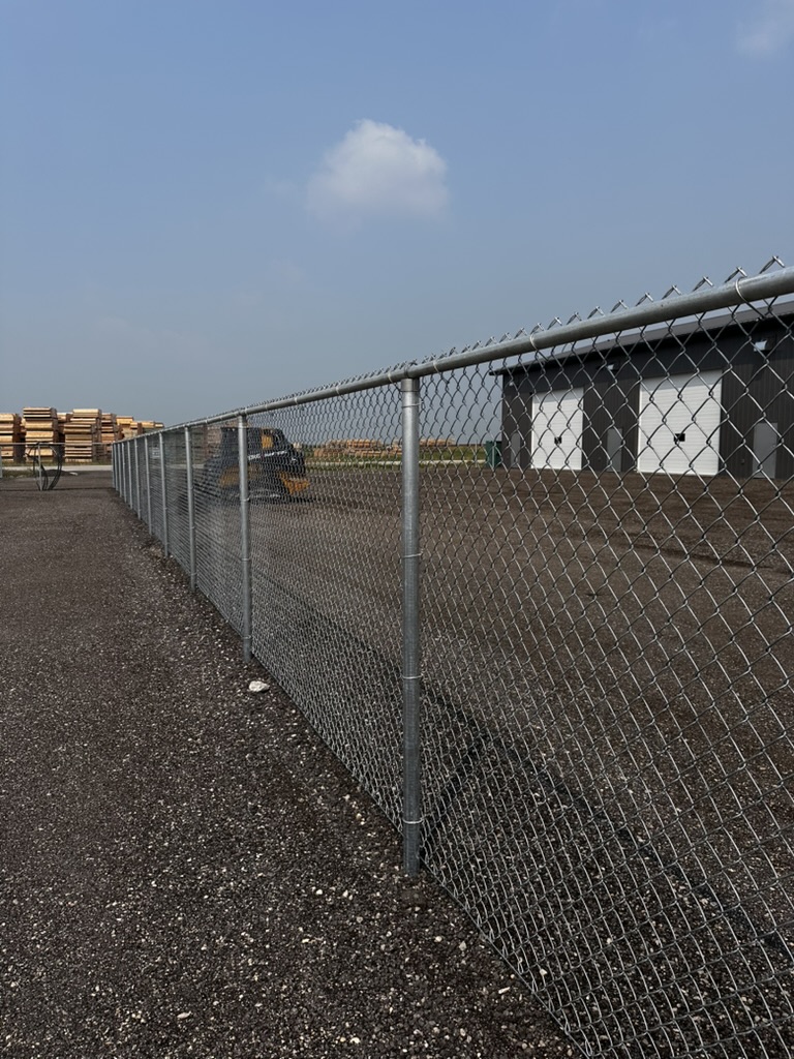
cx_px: 397
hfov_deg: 56.8
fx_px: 734
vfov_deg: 71.6
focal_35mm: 24
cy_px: 530
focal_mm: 6.86
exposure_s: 1/6623
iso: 80
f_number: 1.78
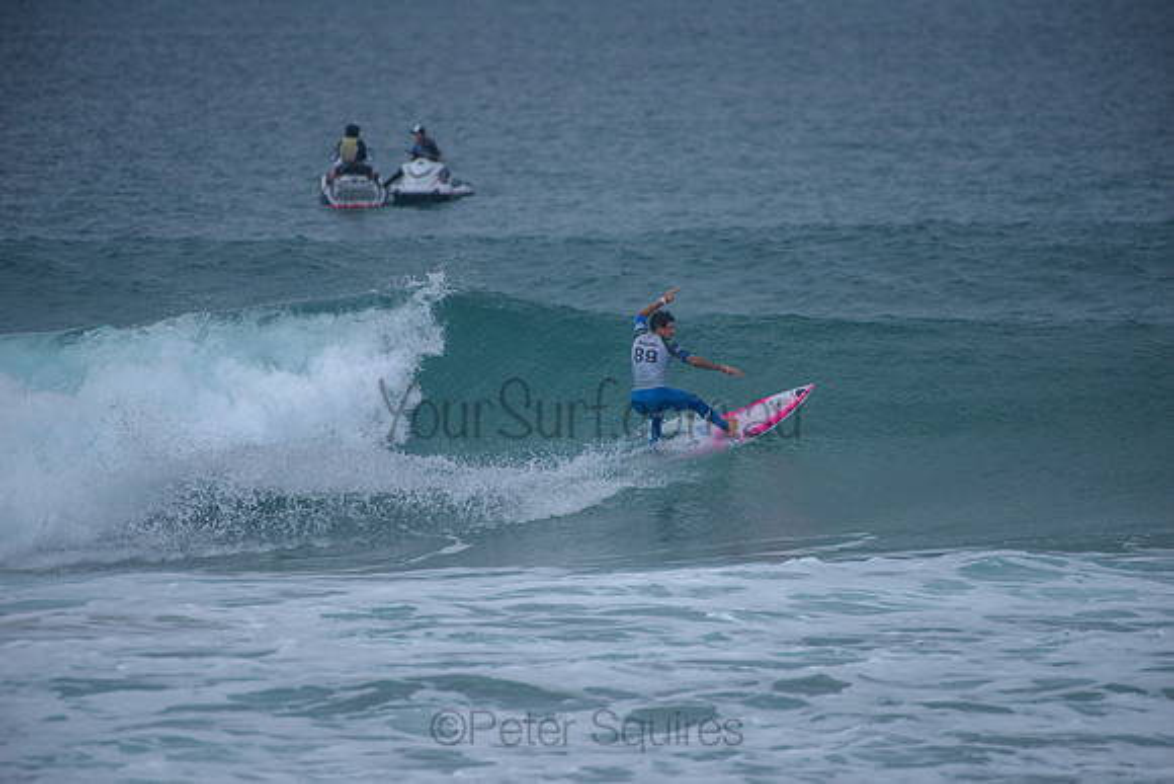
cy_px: 392
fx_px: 16309
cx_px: 587
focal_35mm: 500
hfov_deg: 4.1
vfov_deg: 2.8
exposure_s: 1/2000
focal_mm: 500
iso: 360
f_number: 5.6
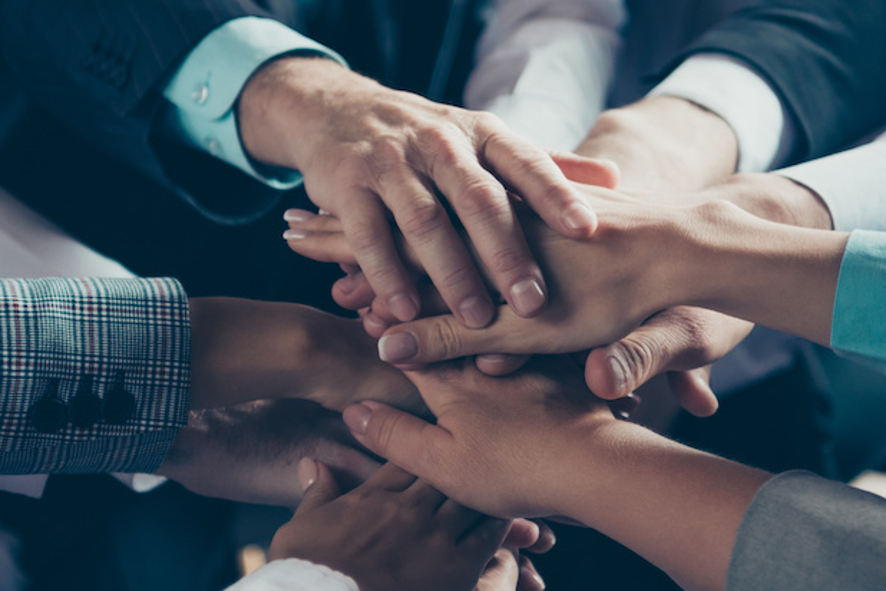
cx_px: 548
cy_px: 315
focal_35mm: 101
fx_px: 2486
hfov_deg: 20.2
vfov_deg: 13.6
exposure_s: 1/80
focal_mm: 52
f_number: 2.8
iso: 1000
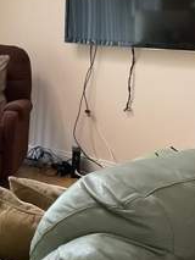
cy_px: 139
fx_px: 653
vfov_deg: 22.5
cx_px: -21
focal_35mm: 87
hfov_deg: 16.5
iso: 250
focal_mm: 3
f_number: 1.8
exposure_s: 1/40
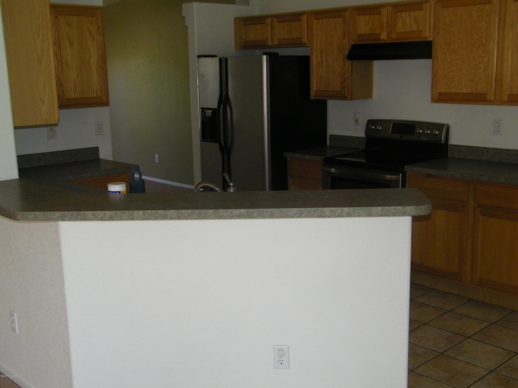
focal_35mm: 41
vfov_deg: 35.1
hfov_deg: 45.8
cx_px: 259
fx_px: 614
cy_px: 194
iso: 200
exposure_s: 1/125
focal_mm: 7.3
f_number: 3.8
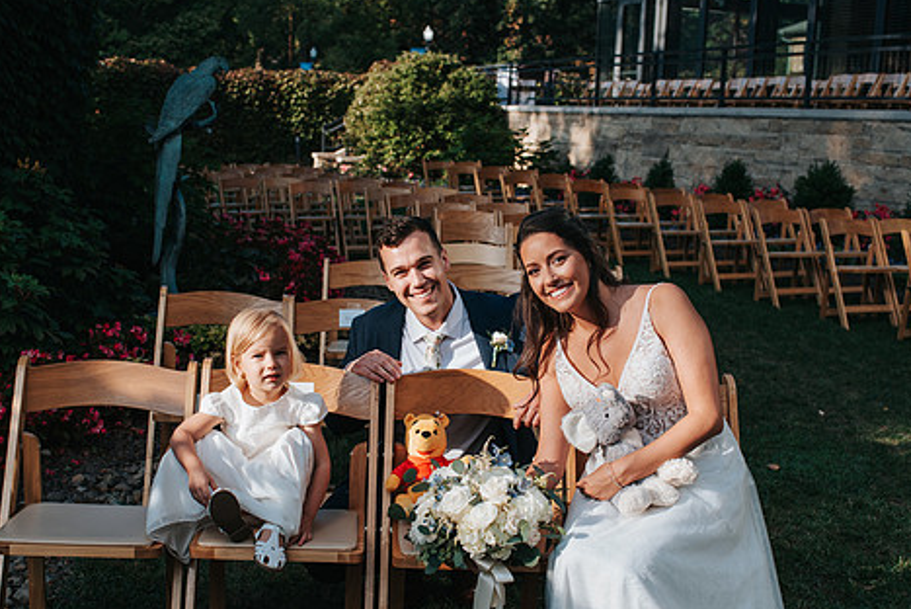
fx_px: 1165
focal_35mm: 46
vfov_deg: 29.2
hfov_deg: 42.7
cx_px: 446
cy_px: 353
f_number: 4
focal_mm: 35
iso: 320
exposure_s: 1/1250
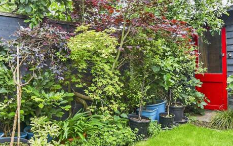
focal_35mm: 34
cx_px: 146
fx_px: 216
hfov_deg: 56.0
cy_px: 62
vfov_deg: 37.2
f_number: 8
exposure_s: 1/60
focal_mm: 10
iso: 320
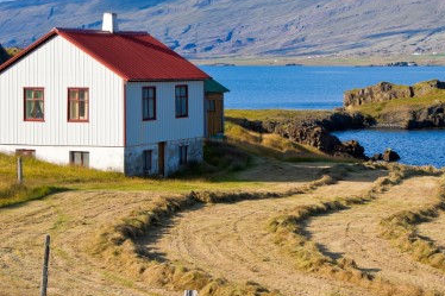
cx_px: 283
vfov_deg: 13.3
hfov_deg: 19.8
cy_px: 111
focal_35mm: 103
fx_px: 1273
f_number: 10
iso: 200
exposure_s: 1/400
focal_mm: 55
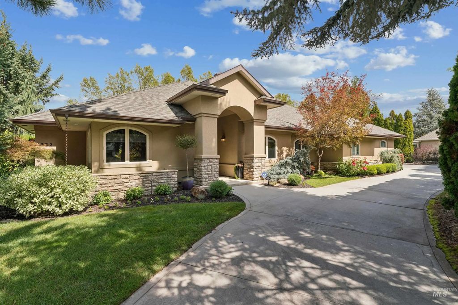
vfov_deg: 69.2
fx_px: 221
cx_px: 229
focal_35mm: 17
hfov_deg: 91.9
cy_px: 152
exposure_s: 1/125
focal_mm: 17.4
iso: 400
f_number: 13
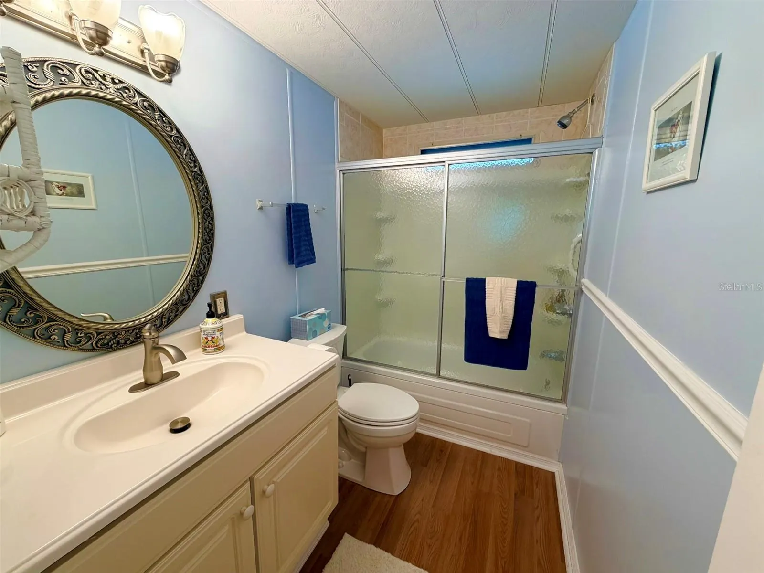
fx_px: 309
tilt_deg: -10.8
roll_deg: -1.0
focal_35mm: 14
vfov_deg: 85.7
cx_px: 382
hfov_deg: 102.1
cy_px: 286
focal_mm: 2.22
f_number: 2.2
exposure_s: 1/120
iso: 100
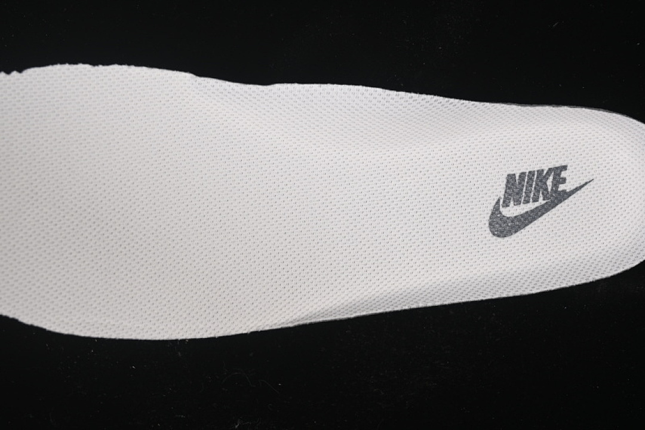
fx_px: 1344
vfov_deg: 18.2
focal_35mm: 75
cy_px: 215
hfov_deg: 27.0
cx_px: 322
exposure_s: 1/80
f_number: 7.1
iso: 160
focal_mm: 50
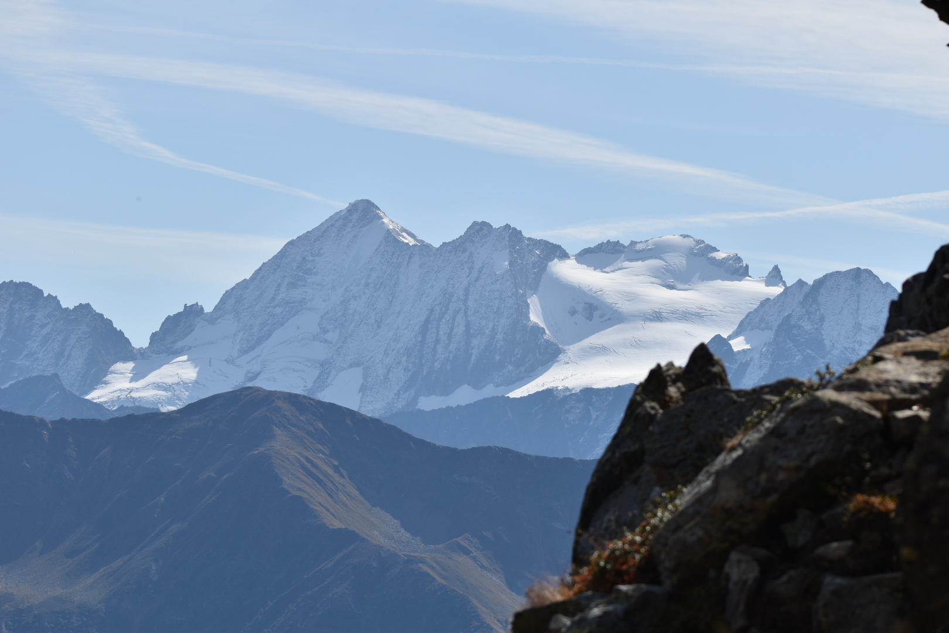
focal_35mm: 225
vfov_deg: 6.1
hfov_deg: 9.1
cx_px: 474
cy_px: 316
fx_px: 5931
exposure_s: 1/800
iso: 100
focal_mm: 150
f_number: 6.3
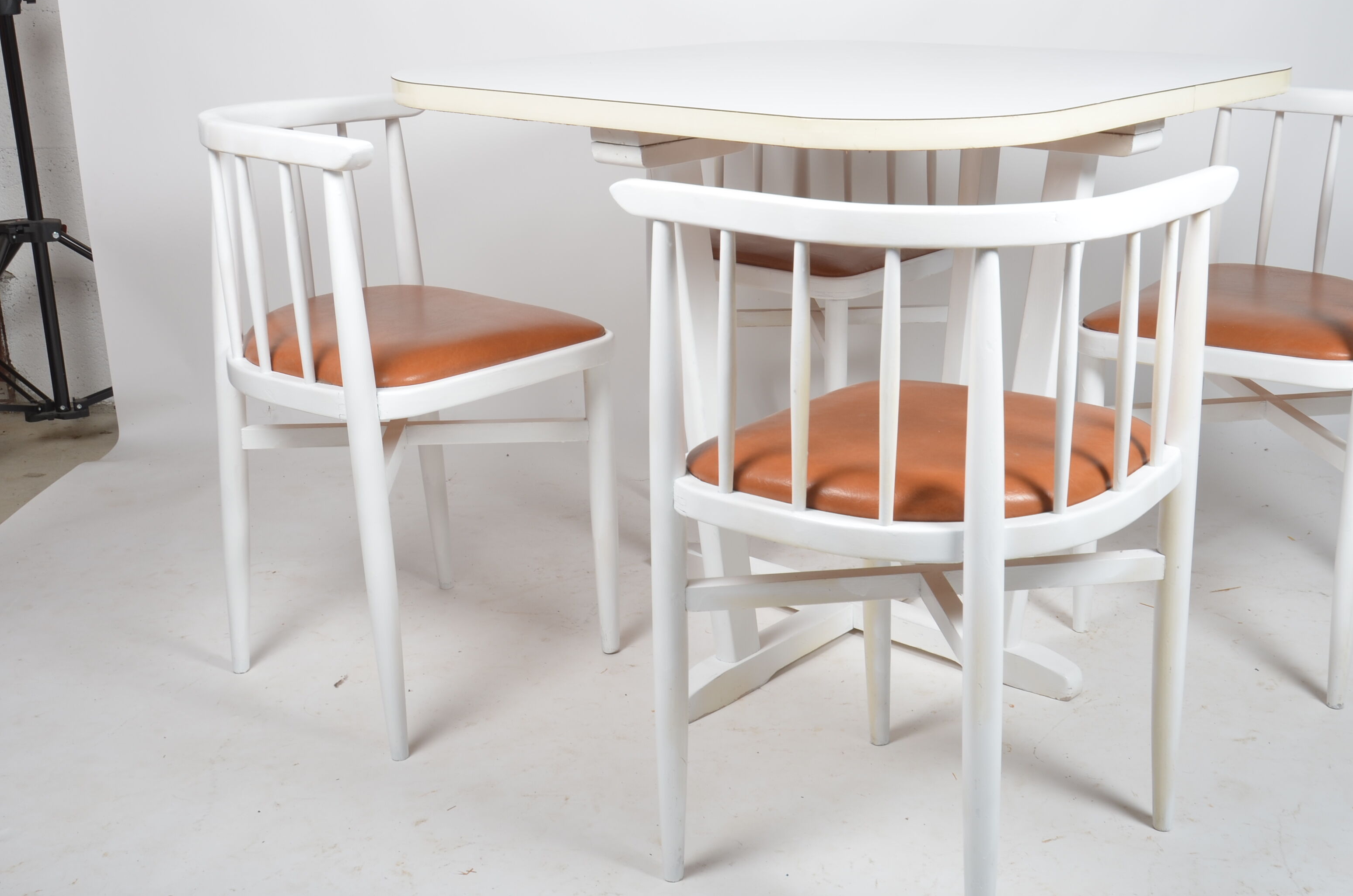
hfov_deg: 45.3
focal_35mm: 43
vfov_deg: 31.0
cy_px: 389
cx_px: 808
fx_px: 1613
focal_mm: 24
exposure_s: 1/160
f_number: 11
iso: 100
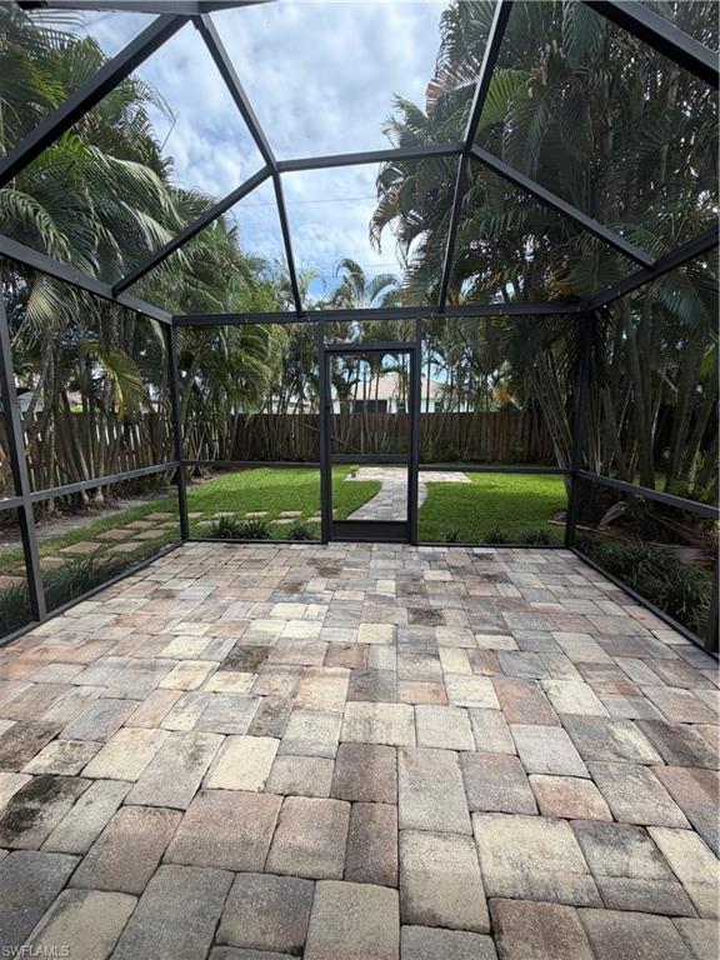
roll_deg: +0.2
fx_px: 388
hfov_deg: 85.7
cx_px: 360
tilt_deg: -9.2
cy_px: 480
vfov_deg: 102.1
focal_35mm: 14
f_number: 2.2
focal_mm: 2.22
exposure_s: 1/502
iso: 50
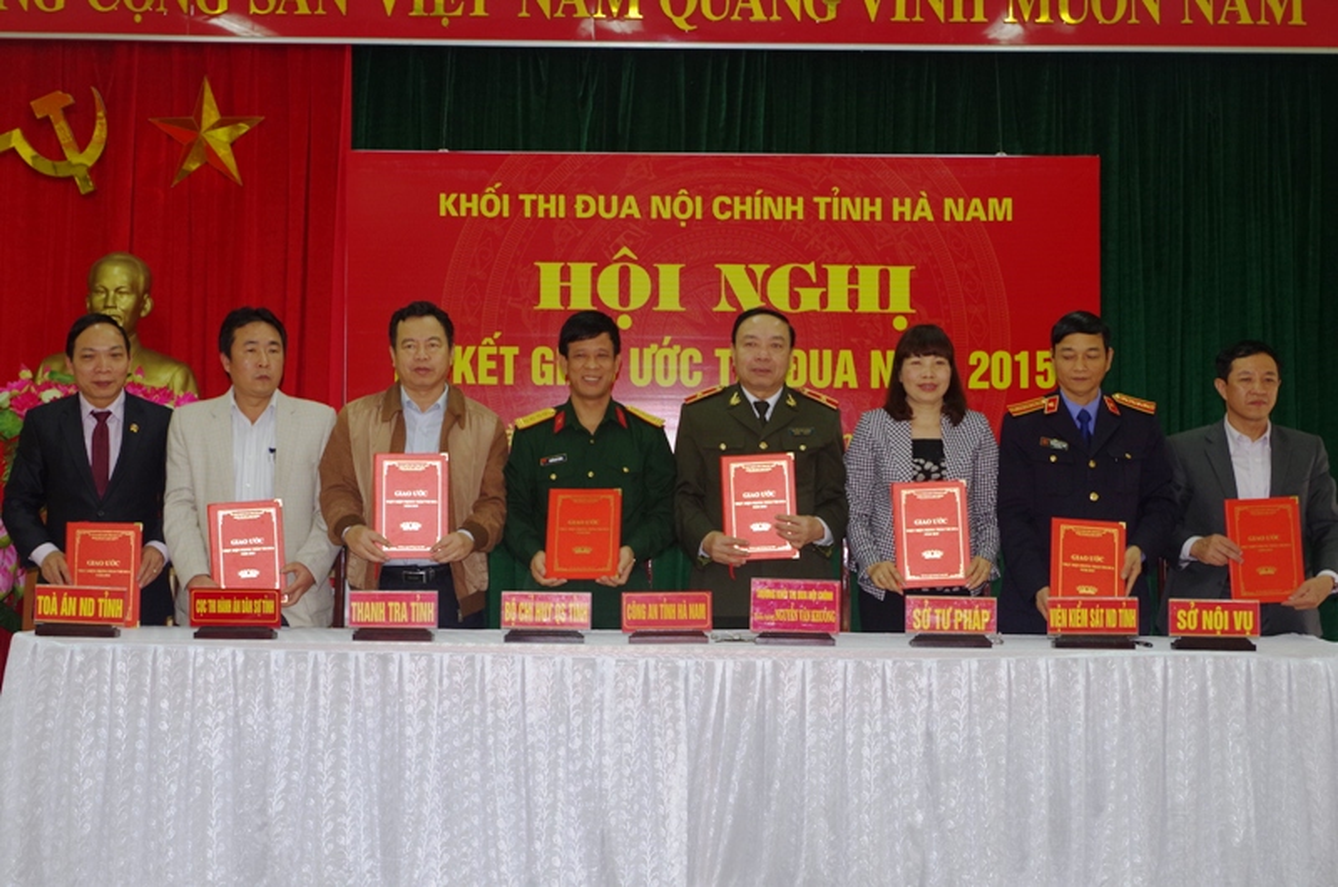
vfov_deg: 29.1
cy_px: 444
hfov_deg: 42.8
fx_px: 1706
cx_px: 669
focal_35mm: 46
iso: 400
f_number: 5.6
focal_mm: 30.63
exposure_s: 1/30
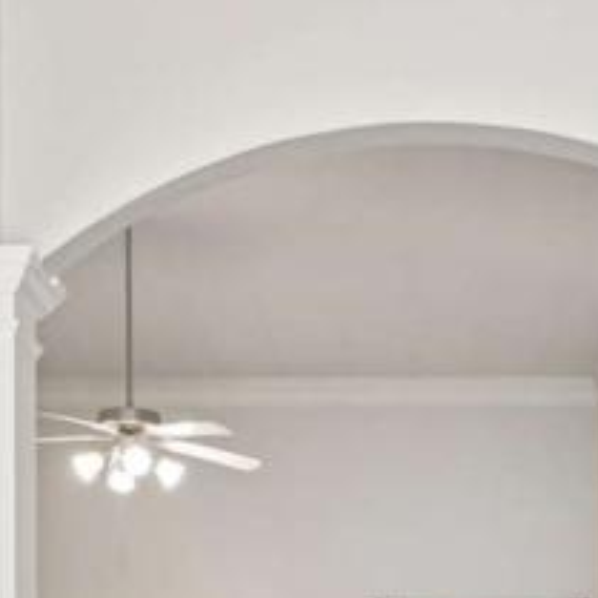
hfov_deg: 22.0
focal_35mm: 78
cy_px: 818
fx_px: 1524
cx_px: 432
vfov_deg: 20.0
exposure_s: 1/15
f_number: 8
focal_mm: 16
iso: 400
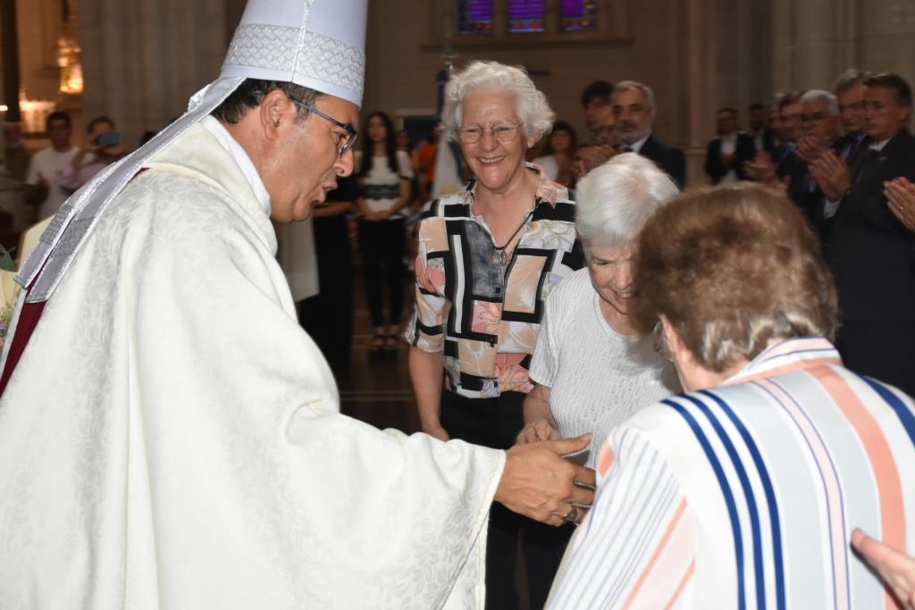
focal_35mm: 60
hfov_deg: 33.4
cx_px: 458
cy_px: 305
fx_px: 1525
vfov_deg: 22.6
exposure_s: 1/60
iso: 1250
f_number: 5.6
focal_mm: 40
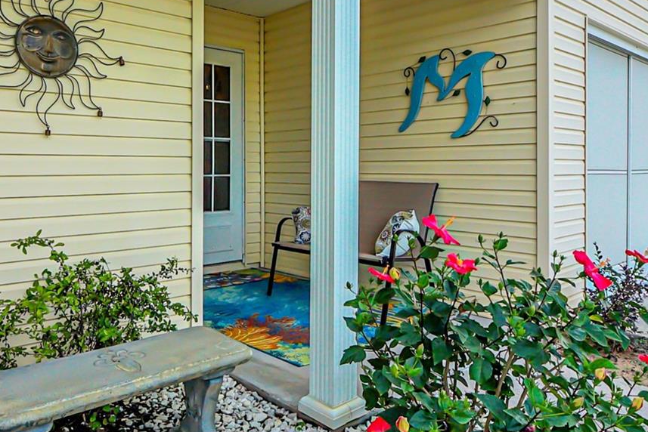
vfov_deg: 46.3
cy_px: 187
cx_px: 290
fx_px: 504
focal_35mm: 28
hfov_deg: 65.3
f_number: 9
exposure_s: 1/500
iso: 320
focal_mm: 10
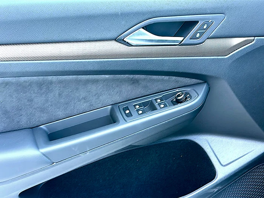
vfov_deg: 34.3
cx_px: 132
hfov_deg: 44.8
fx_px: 320
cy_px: 99
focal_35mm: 42
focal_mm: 6.86
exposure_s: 1/52
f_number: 1.78
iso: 50
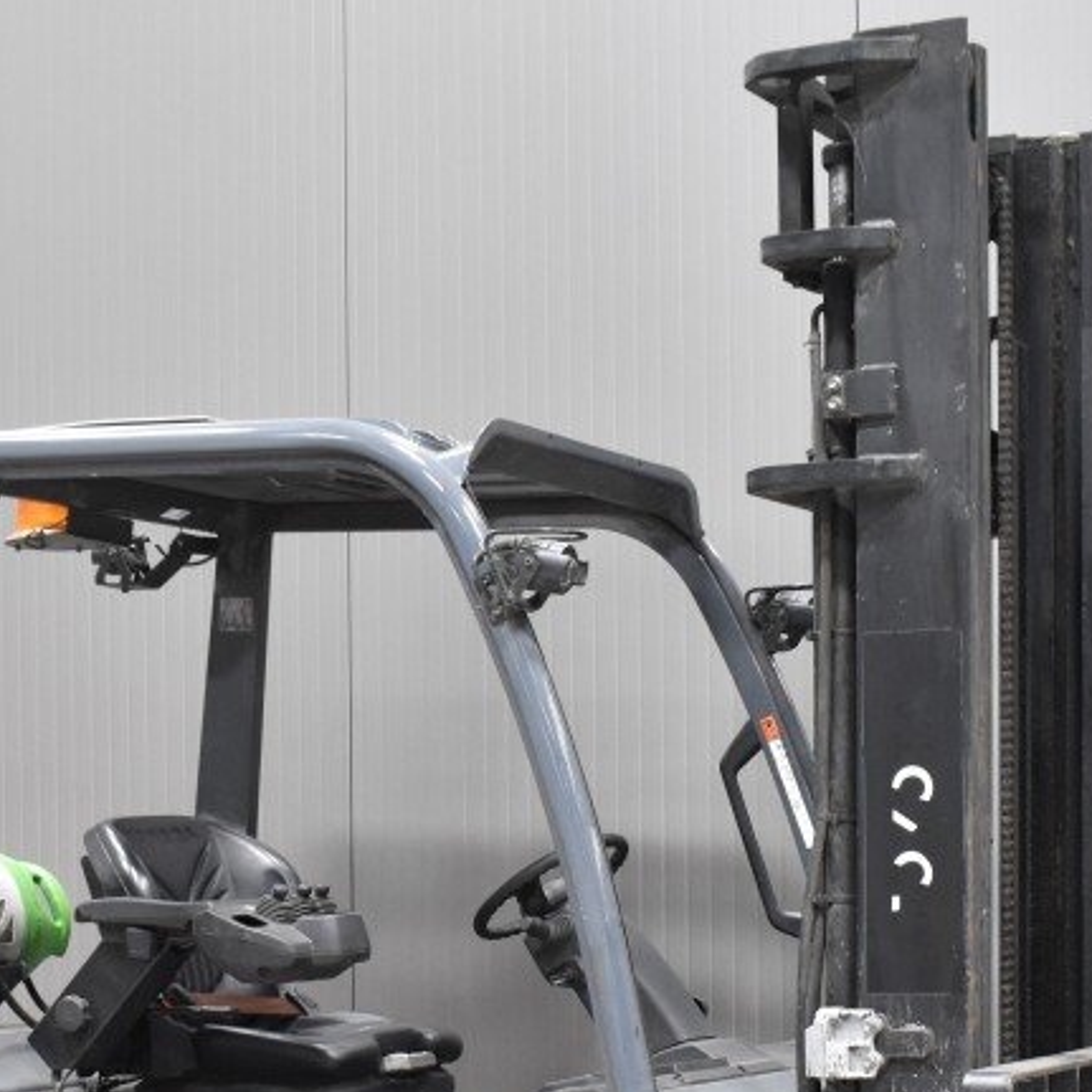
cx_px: 583
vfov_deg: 21.7
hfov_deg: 22.2
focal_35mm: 78
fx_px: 2784
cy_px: 965
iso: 1600
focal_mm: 22
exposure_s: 1/20
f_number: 5
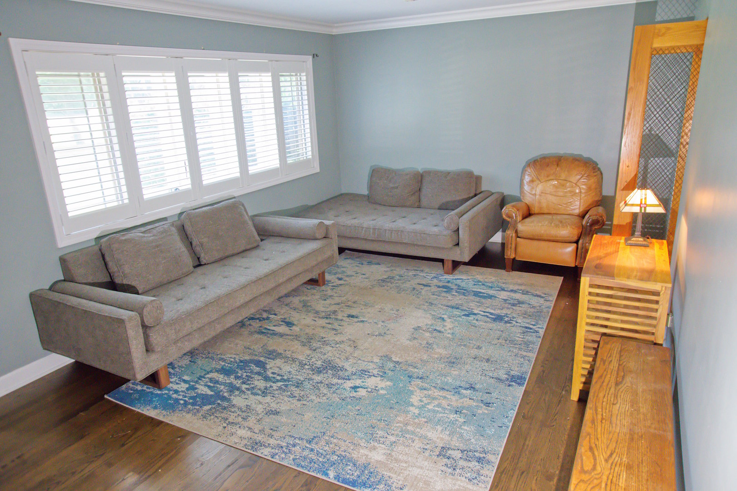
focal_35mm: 24
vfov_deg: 53.1
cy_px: 246
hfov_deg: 73.8
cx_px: 368
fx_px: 491
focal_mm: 24
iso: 6400
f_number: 8
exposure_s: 1/80
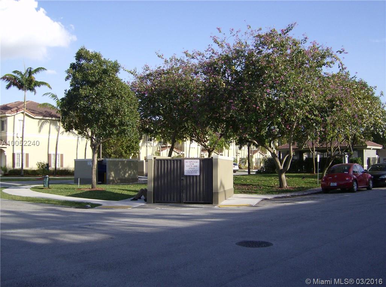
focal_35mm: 36
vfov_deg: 39.5
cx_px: 193
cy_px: 144
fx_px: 400
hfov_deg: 51.5
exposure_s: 1/351
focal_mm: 6
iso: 100
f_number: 4.7
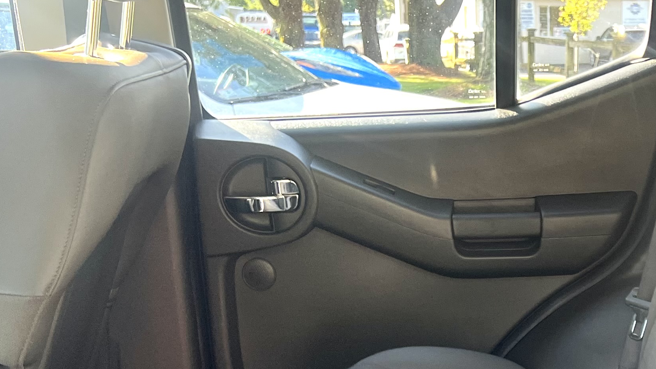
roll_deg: +0.4
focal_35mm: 69
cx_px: 579
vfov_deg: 16.7
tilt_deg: -20.2
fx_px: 1200
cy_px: 440
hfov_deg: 29.4
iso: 100
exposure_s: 1/121
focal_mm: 5.7
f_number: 1.5
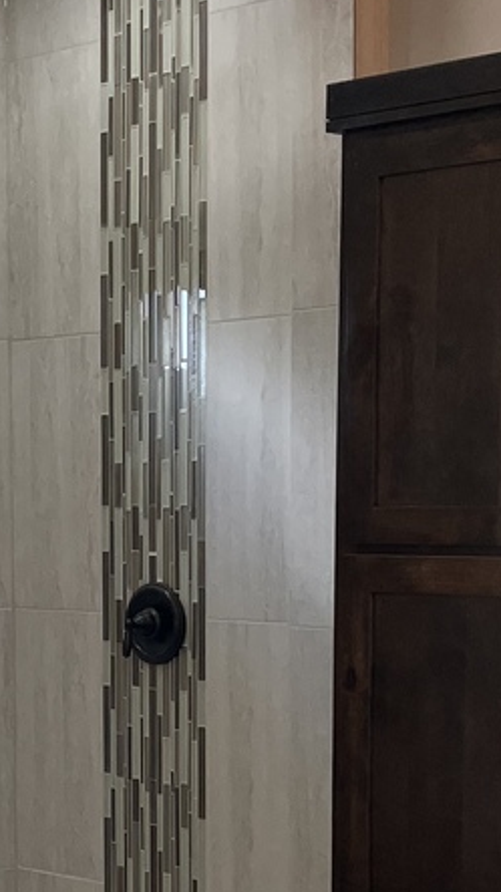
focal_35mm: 92
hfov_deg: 13.0
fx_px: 2174
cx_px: -14
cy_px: 711
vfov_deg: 22.9
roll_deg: +1.6
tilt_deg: -5.9
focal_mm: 5.7
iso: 50
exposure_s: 1/120
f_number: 1.5
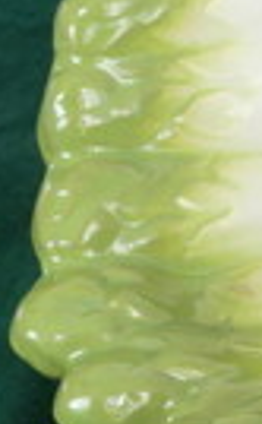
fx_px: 2944
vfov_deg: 8.2
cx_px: 688
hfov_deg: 4.9
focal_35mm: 256
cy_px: 139
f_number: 6.3
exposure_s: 1/80
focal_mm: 11.4
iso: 320
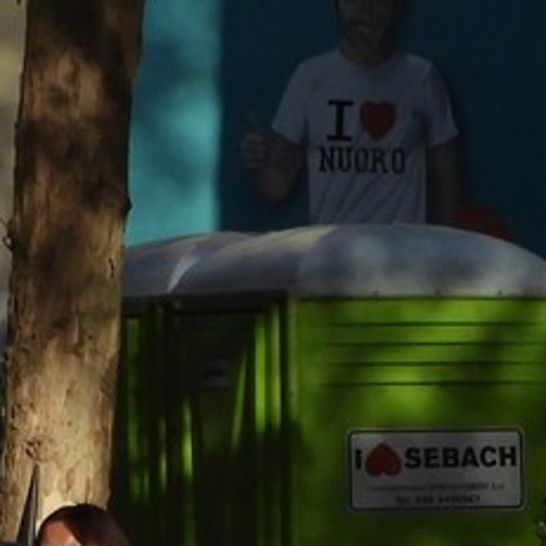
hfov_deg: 3.2
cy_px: 1447
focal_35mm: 552
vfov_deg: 3.1
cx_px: 376
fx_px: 9851
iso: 100
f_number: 4.5
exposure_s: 1/640
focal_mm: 14.3
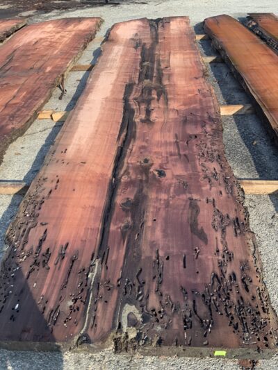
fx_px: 310
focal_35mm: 29
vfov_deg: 61.6
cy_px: 185
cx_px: 139
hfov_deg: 48.2
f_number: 1.8
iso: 16
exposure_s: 1/415
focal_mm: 3
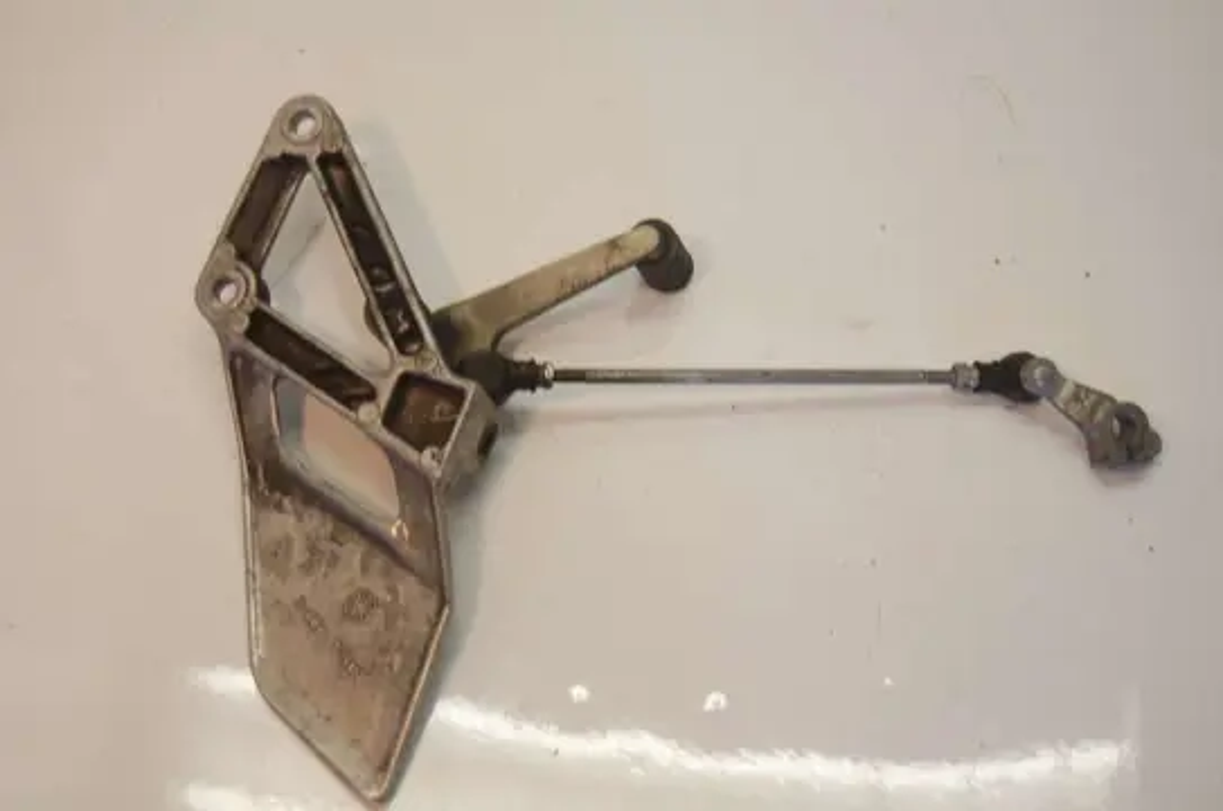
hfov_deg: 35.1
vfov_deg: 23.7
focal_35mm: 57
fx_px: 1933
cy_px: 406
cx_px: 612
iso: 400
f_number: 4.8
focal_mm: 38
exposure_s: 1/100
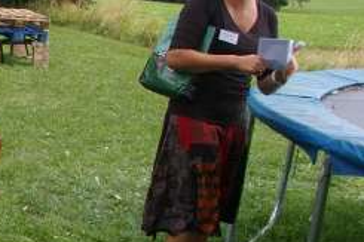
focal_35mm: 88
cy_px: 132
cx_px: -189
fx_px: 889
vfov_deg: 15.5
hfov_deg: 19.9
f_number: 6.7
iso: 200
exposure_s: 1/180
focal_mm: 18
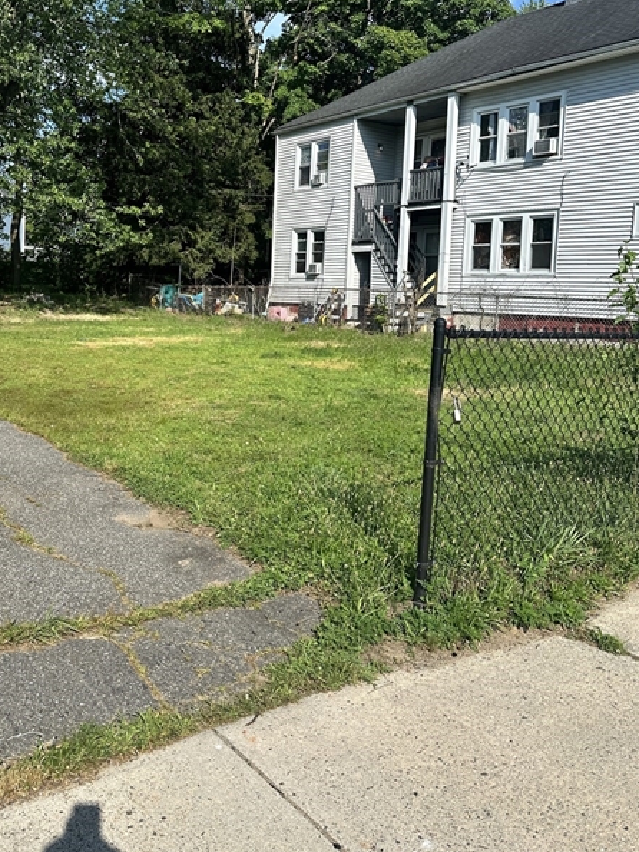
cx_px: 244
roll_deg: -3.2
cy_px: 338
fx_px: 763
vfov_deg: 57.9
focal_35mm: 31
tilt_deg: -2.0
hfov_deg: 45.1
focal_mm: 6.86
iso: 80
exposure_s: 1/4184
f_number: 1.78
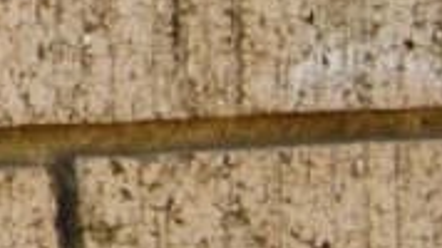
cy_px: -123
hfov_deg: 8.8
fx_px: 2542
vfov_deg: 5.5
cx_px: -703
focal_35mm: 217
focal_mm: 24
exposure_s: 1/125
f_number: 5.6
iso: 320
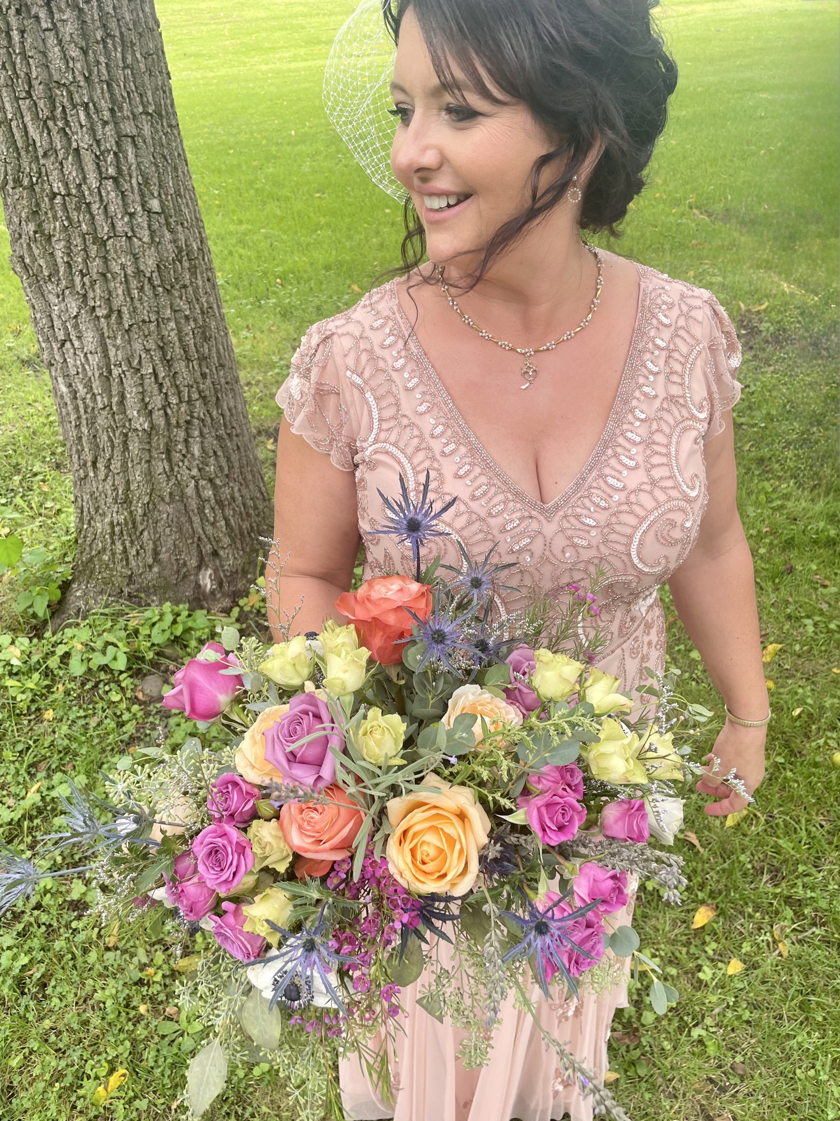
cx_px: 420
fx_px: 841
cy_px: 560
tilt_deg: -35.0
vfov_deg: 67.3
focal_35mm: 26
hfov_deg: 53.1
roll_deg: +4.5
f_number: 1.6
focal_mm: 4.2
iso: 32
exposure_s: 1/123
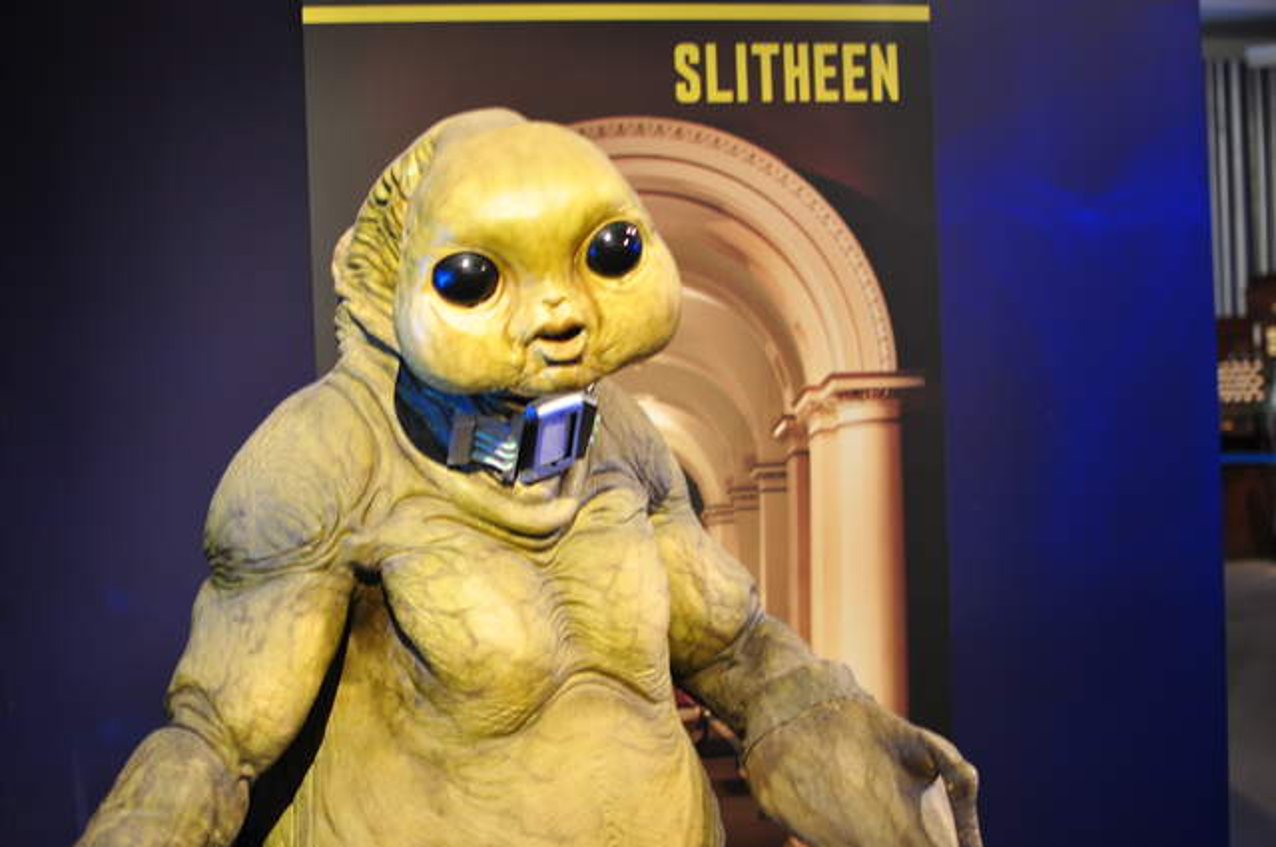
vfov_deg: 25.7
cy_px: 424
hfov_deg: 37.9
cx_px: 638
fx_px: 1858
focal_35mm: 52
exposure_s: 1/5
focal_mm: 35
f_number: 1.8
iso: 200
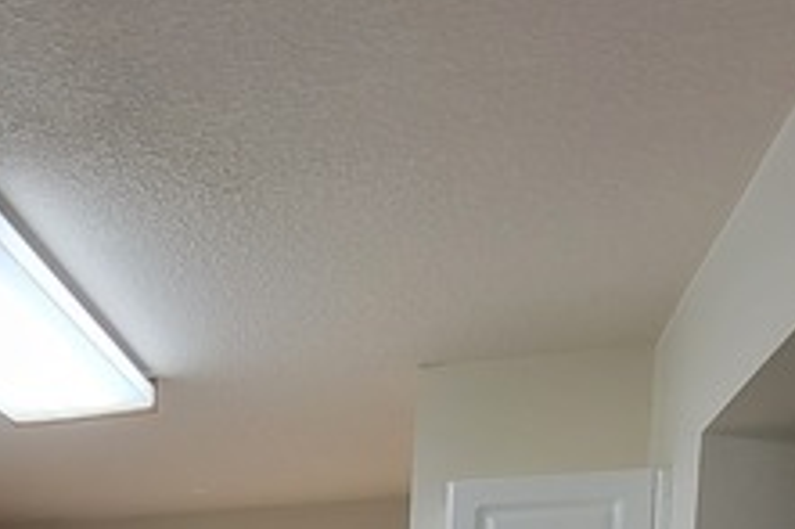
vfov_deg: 22.0
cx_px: -101
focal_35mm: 49
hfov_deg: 34.3
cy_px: 824
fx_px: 1081
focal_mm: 2.2
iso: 125
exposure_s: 1/60
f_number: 2.2
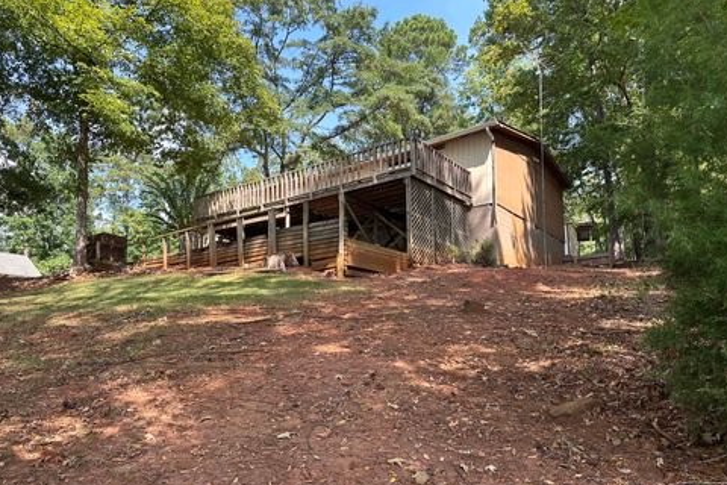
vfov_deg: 49.4
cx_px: 376
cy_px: 281
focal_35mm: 26
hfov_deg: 69.4
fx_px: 525
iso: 80
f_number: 1.78
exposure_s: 1/663
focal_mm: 6.86
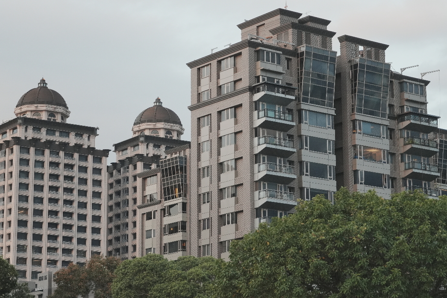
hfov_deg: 19.5
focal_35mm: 105
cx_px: 218
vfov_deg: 13.1
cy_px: 134
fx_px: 1299
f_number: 5.6
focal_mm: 57
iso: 1250
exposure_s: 1/400
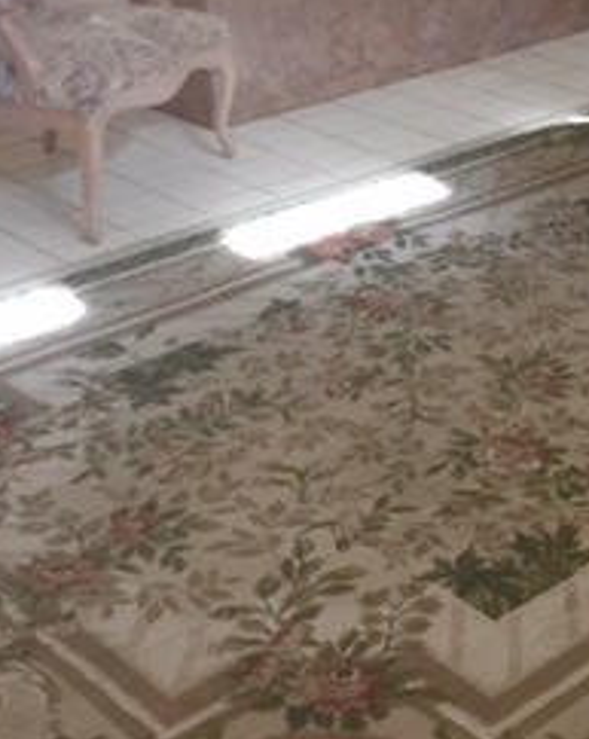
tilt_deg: -14.4
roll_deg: -1.2
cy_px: 12
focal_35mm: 75
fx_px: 1637
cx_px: 647
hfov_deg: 19.5
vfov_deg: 24.3
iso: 64
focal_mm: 4.15
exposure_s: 1/30
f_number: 2.2
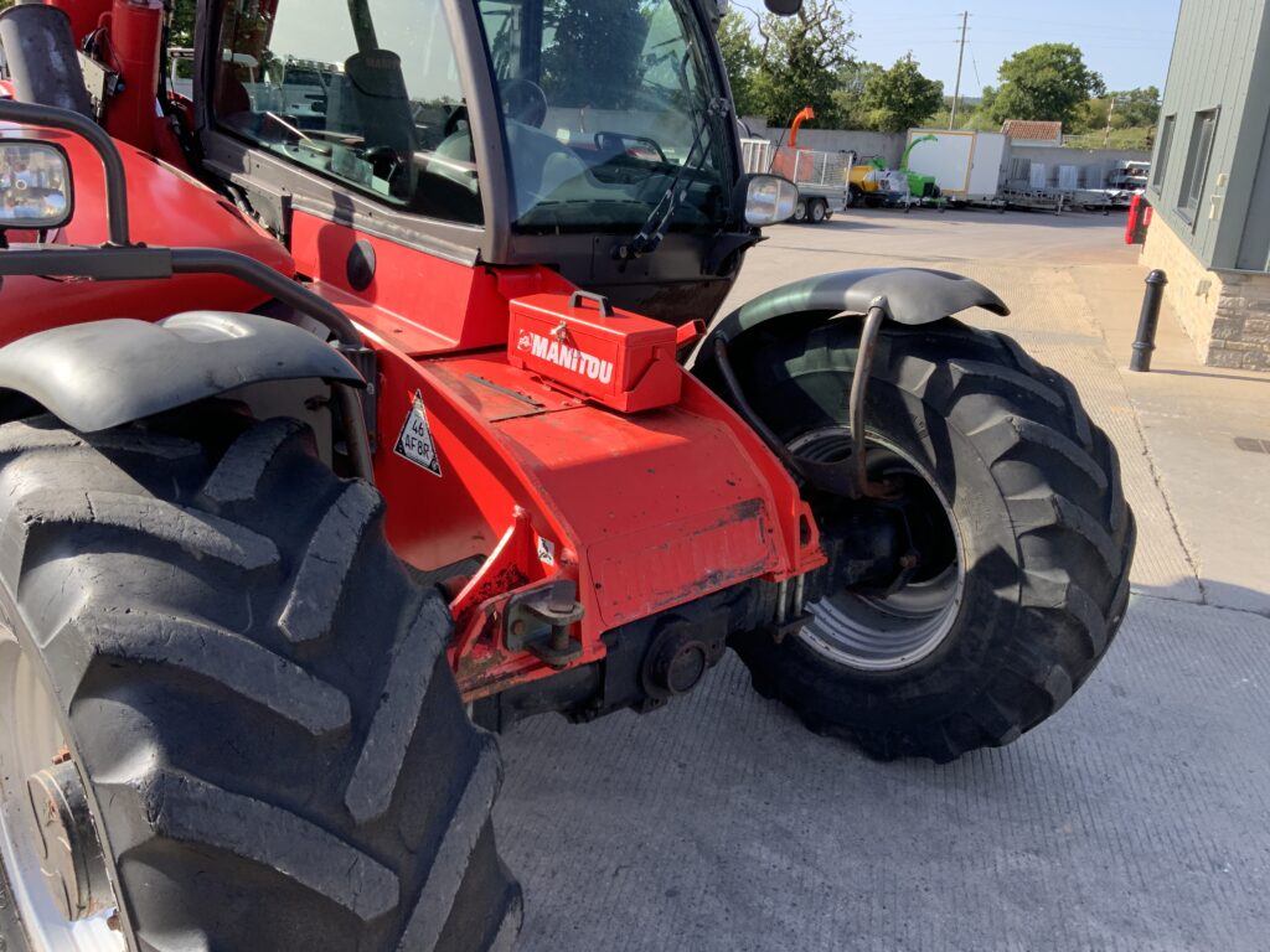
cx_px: 635
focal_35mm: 29
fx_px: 1064
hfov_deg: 61.7
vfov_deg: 48.2
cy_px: 476
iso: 16
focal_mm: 3
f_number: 1.8
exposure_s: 1/435
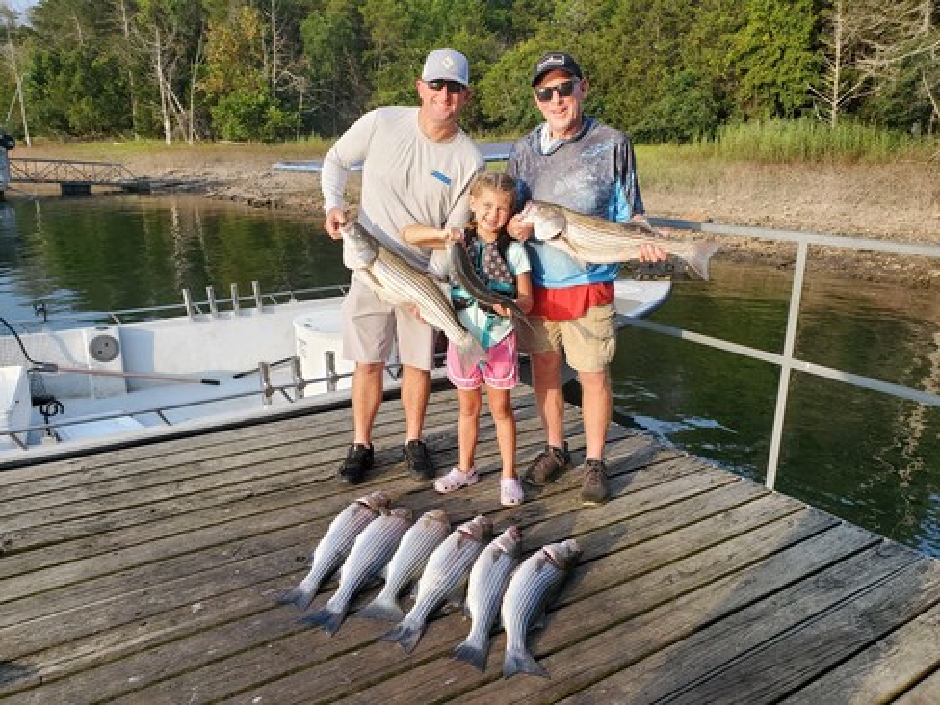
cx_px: 470
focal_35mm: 26
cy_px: 352
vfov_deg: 53.1
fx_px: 706
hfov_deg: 67.3
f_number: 2.4
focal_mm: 4.3
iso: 50
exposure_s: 1/365
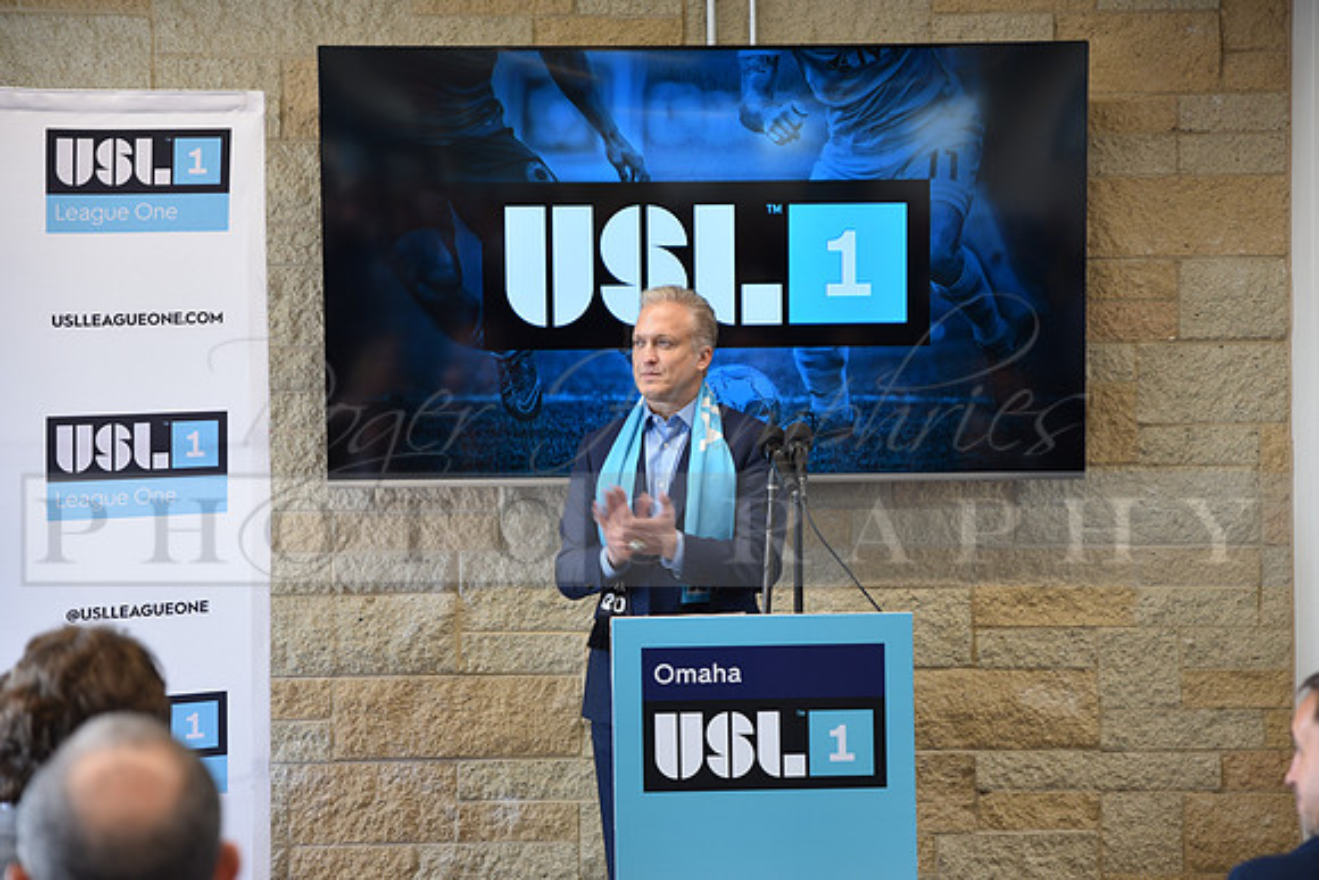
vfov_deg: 19.5
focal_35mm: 70
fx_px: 2565
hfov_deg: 28.8
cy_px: 440
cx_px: 660
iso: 400
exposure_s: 1/60
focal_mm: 70
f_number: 2.8
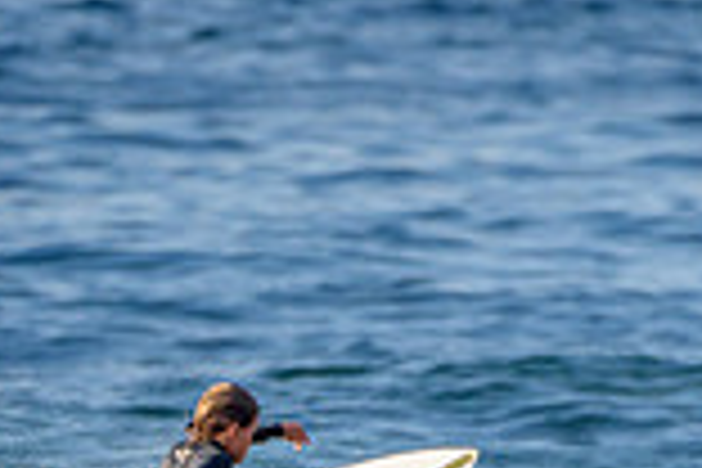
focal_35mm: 2279
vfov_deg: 0.6
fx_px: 44437
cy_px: 880
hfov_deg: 0.9
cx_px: 223
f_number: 5.6
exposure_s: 1/1250
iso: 220
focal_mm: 500
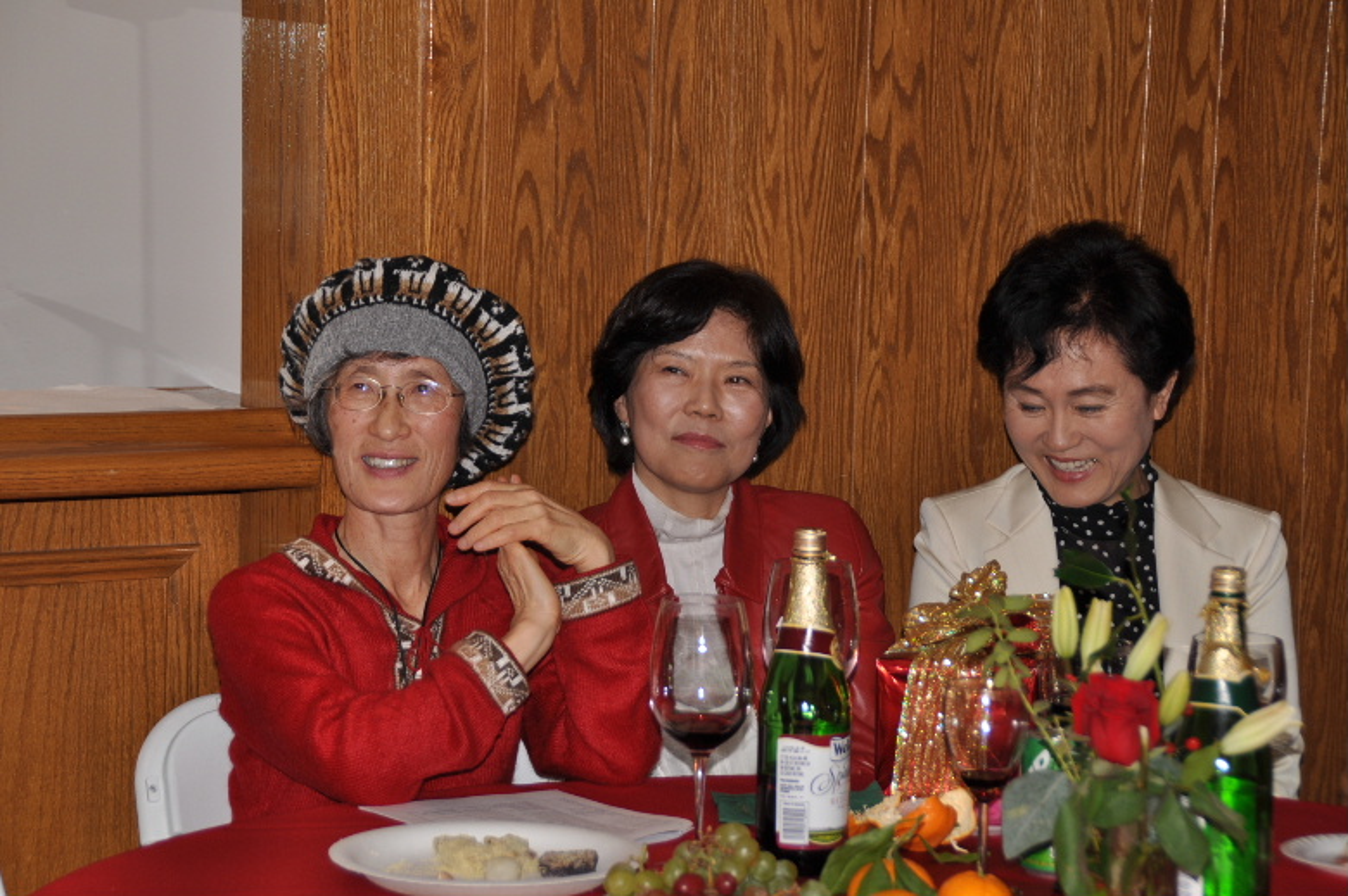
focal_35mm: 112
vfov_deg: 12.2
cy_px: 448
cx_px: 674
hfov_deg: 18.2
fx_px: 4210
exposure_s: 1/60
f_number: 5.6
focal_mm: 75
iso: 200
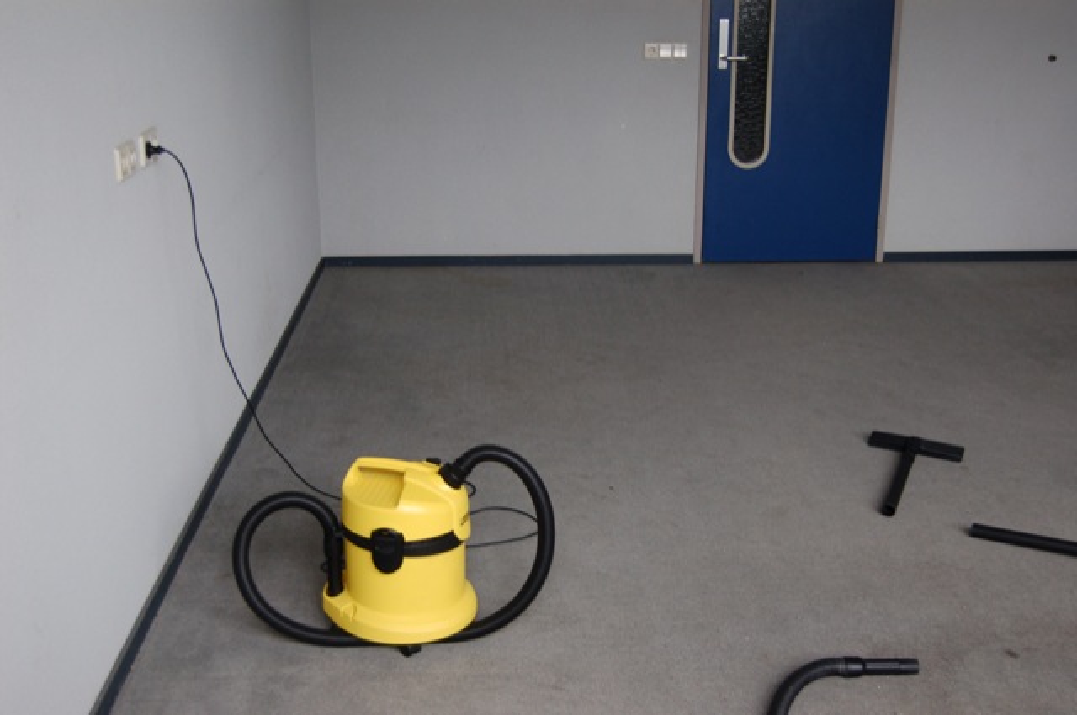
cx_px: 538
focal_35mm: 42
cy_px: 358
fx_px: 1255
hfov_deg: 46.5
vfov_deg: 31.8
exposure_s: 1/15
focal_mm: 28
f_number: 4.2
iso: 400
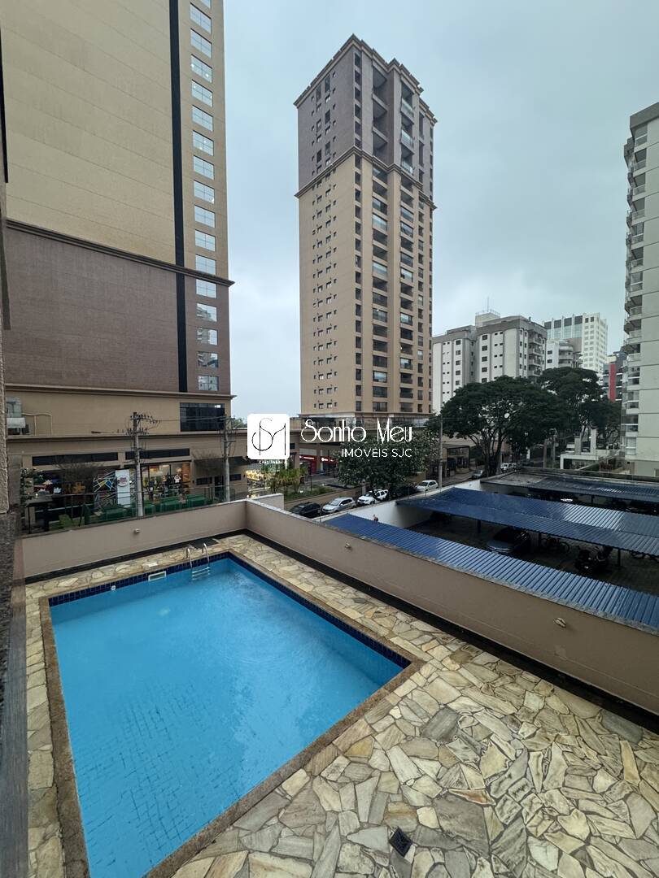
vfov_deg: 102.1
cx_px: 330
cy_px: 439
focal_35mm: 14
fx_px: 355
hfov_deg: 85.7
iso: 250
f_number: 2.2
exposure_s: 1/120
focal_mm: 2.22
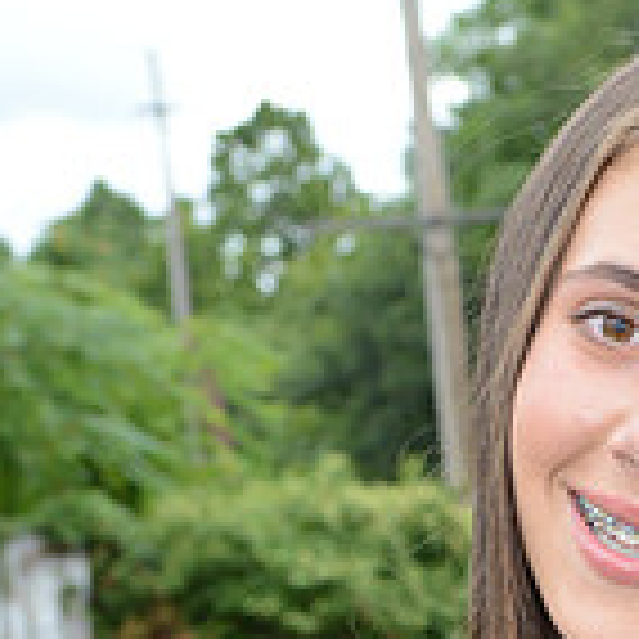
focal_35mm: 180
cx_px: 826
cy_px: 954
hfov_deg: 9.5
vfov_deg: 9.4
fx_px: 3759
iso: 1600
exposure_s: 1/60
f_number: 8
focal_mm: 52
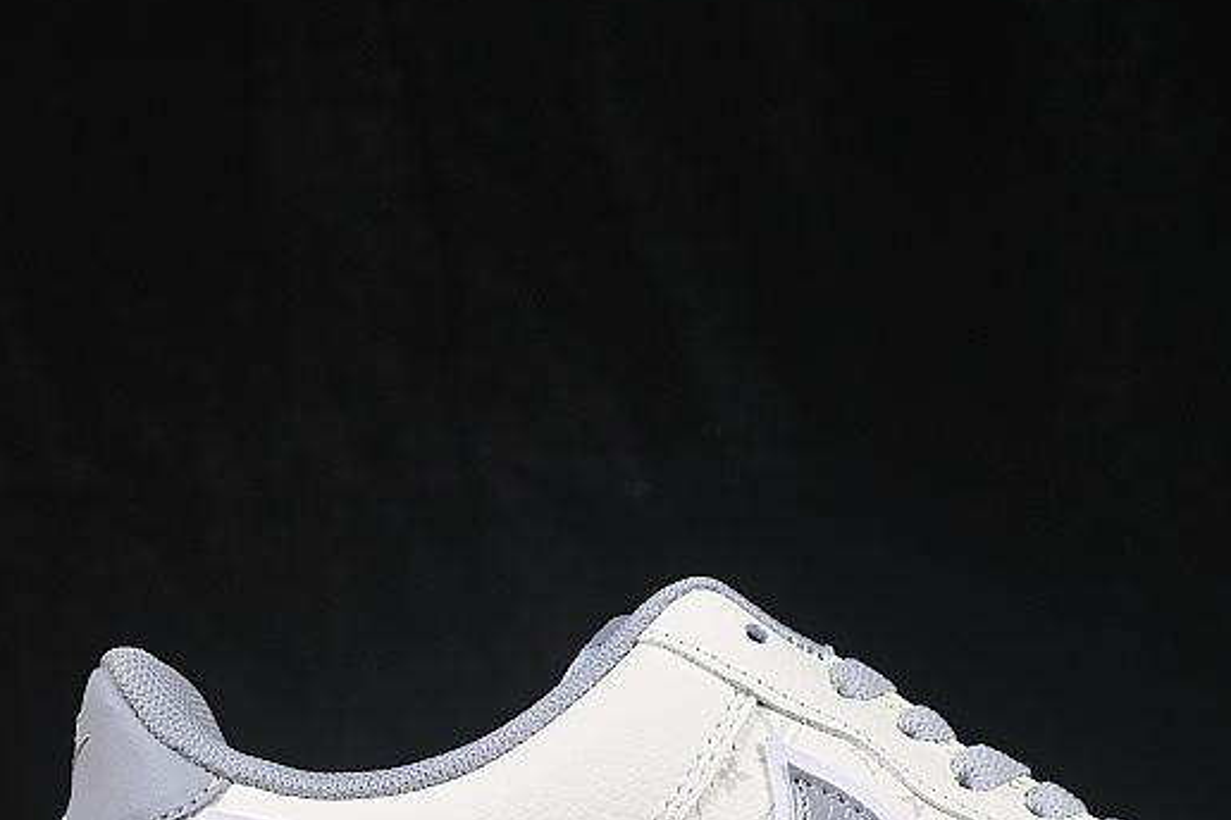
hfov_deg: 13.0
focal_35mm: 157
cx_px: 902
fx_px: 5368
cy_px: 822
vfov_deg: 8.7
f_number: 8
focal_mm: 50
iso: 160
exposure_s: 1/80
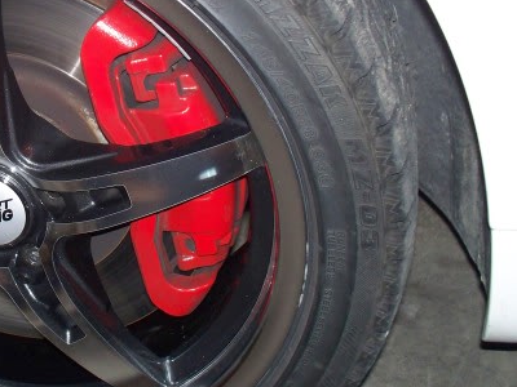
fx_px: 1075
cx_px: 56
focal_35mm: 72
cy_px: 114
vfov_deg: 20.3
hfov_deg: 26.2
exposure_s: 1/30
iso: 200
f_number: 2.8
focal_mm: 7.54
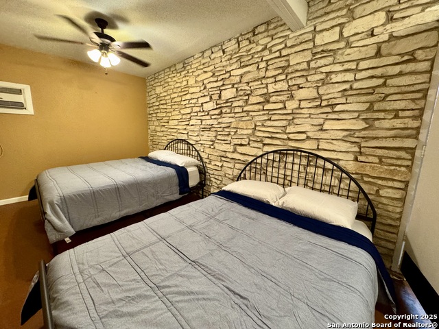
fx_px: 178
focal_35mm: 14
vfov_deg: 85.7
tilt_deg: -10.5
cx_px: 220
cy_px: 164
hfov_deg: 102.1
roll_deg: -1.1
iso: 500
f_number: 2.2
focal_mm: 2.22
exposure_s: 1/60
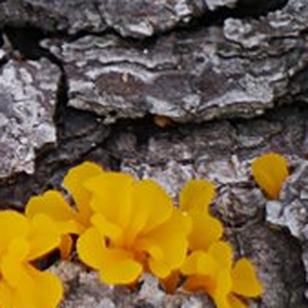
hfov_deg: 1.4
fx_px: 12644
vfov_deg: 1.4
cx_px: -206
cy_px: 163
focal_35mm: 1256
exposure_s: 1/400
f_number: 5.6
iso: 400
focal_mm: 200
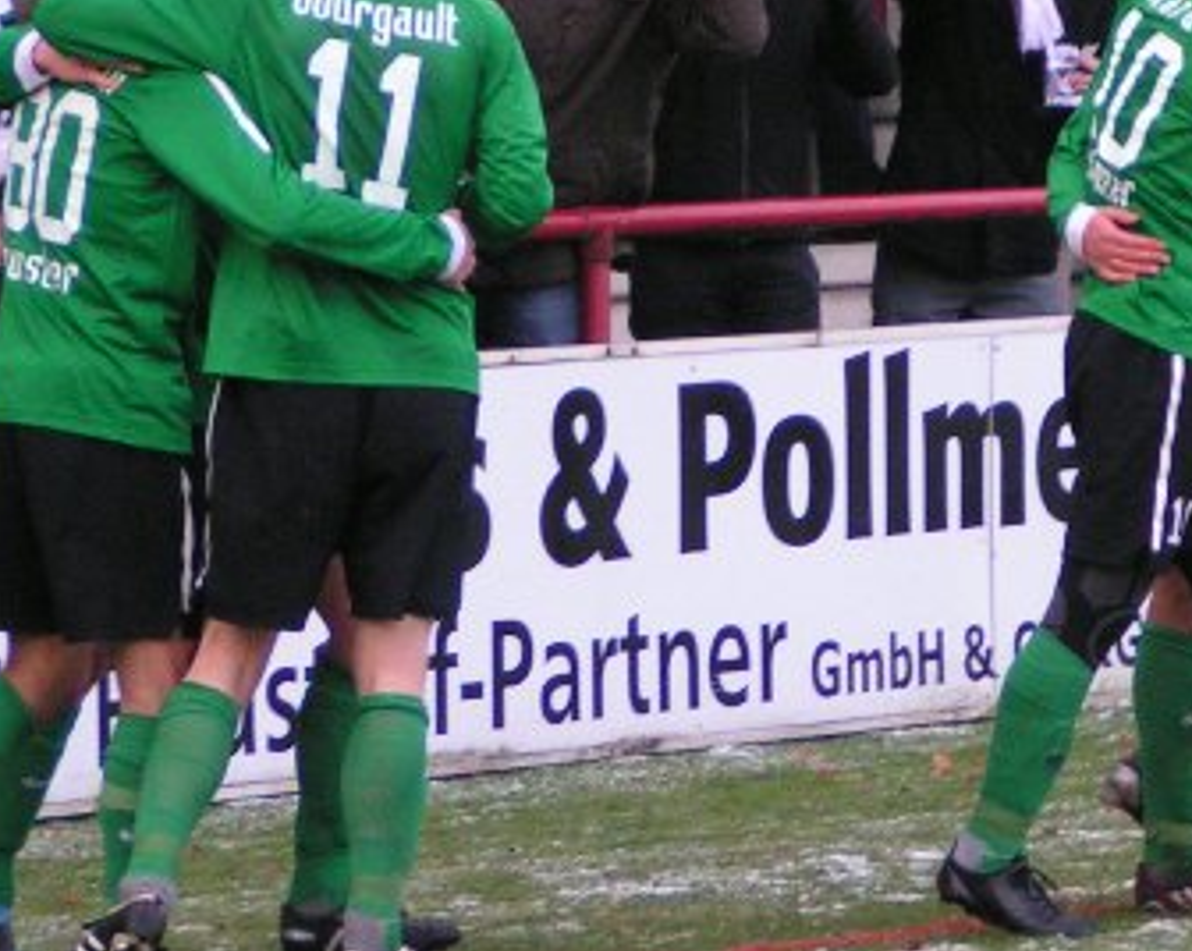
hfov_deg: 5.5
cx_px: 589
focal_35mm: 349
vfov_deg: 4.4
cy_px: 323
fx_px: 12298
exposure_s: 1/160
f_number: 3.5
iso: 200
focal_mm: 22.9
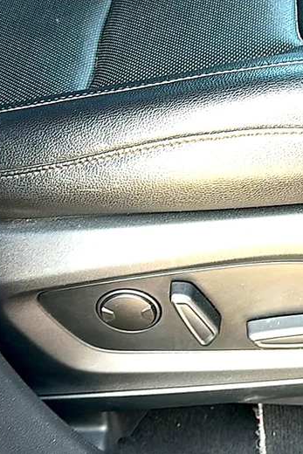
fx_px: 795
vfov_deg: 31.9
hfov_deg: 21.3
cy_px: 227
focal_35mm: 63
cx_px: 251
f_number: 1.78
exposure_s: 1/77
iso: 50
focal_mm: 6.86
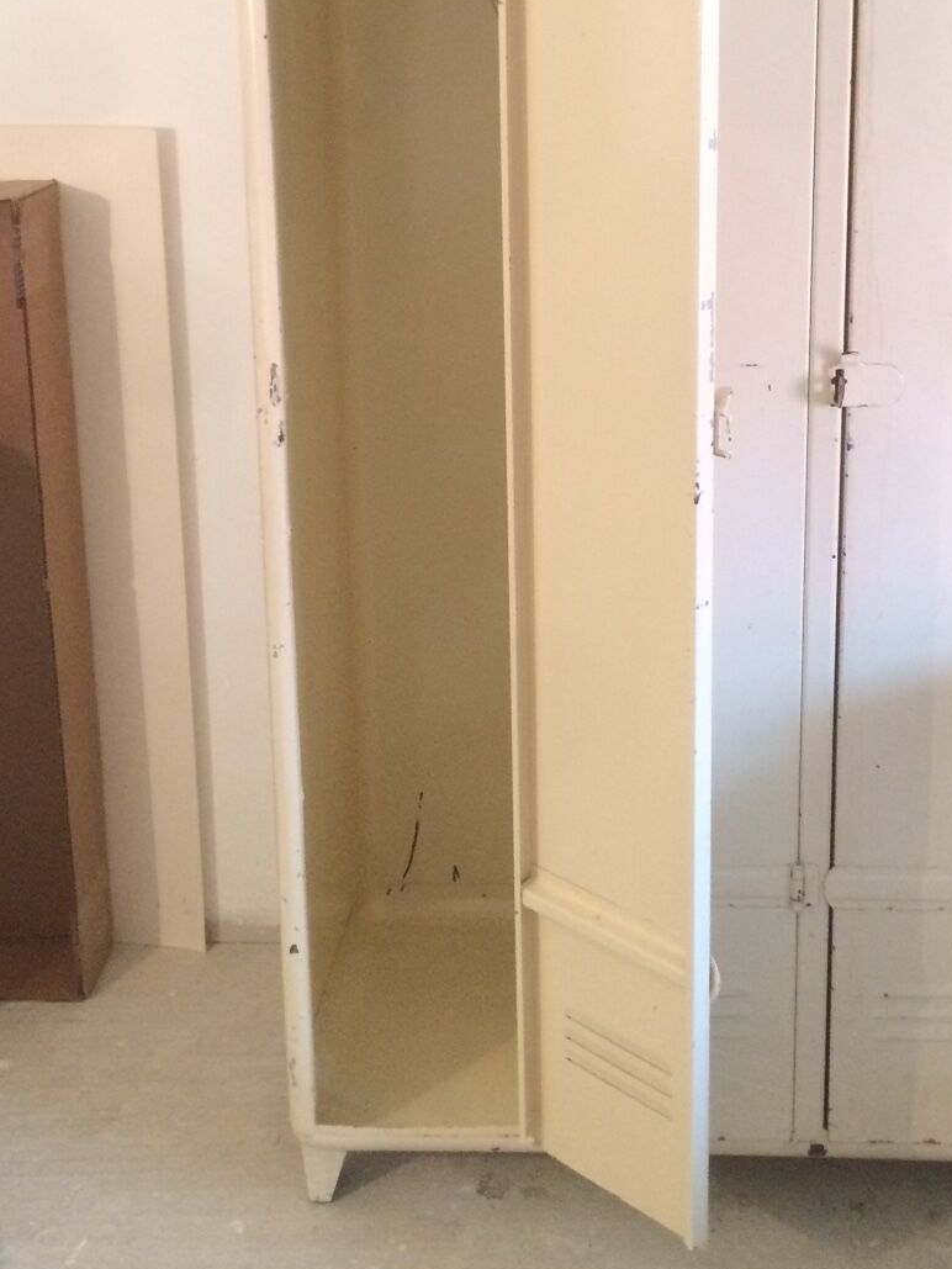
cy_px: 301
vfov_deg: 40.0
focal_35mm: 46
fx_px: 1686
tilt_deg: -15.2
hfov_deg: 31.3
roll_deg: +0.7
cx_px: 617
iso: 250
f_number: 2.2
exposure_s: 1/33
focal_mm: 4.15
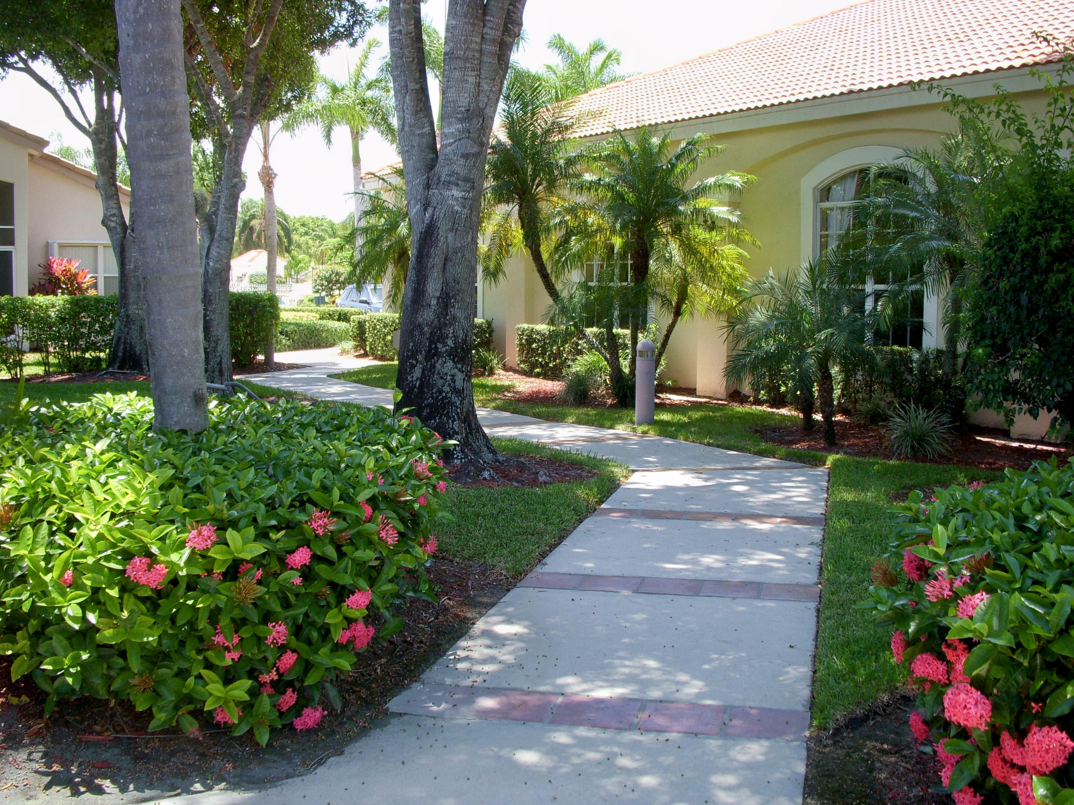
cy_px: 402
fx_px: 1179
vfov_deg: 37.7
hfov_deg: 49.0
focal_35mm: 38
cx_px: 537
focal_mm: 6.3
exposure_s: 1/200
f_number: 3.3
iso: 100
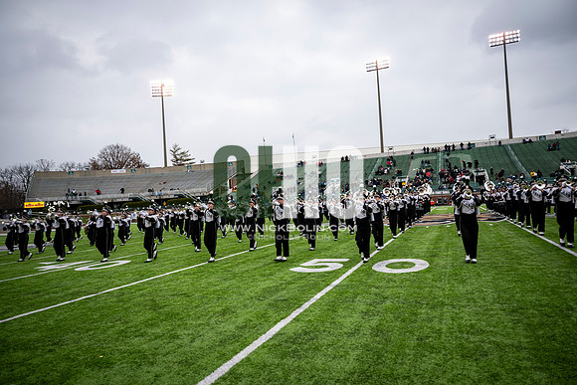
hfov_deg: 73.7
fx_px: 385
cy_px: 192
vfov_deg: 53.2
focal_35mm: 24
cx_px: 288
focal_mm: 24
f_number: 2.8
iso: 100
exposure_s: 1/500
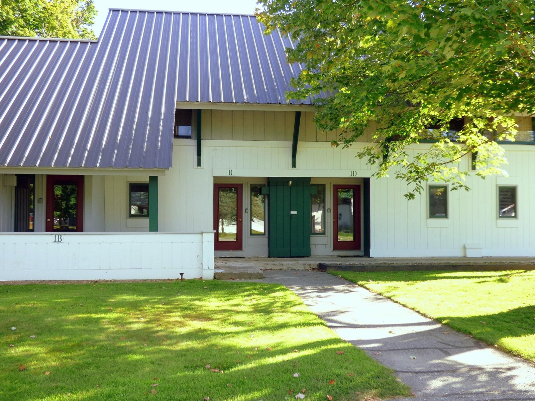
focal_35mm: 38
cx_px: 268
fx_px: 587
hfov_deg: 49.0
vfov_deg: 37.7
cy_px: 200
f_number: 3.5
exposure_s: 1/160
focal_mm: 6.8
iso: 100
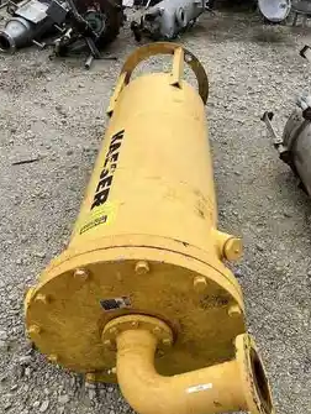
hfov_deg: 45.4
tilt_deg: -38.4
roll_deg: -1.6
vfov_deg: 58.3
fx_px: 371
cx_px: 176
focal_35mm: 31
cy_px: 205
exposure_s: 1/1623
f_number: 1.6
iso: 50
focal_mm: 5.1
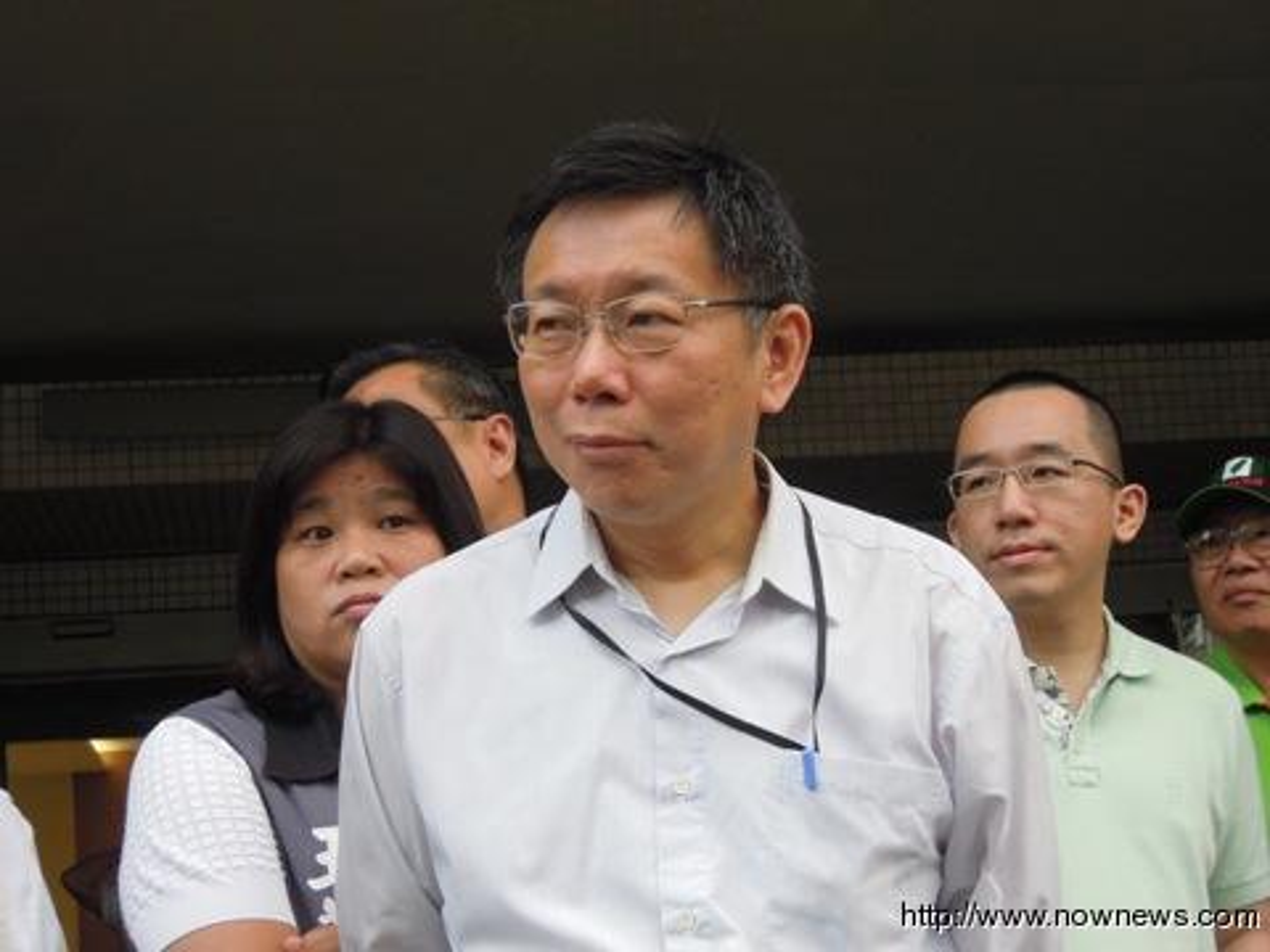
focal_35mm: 70
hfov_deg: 27.8
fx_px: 2568
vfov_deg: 21.0
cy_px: 476
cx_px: 635
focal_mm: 12.5
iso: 250
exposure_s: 1/60
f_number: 4
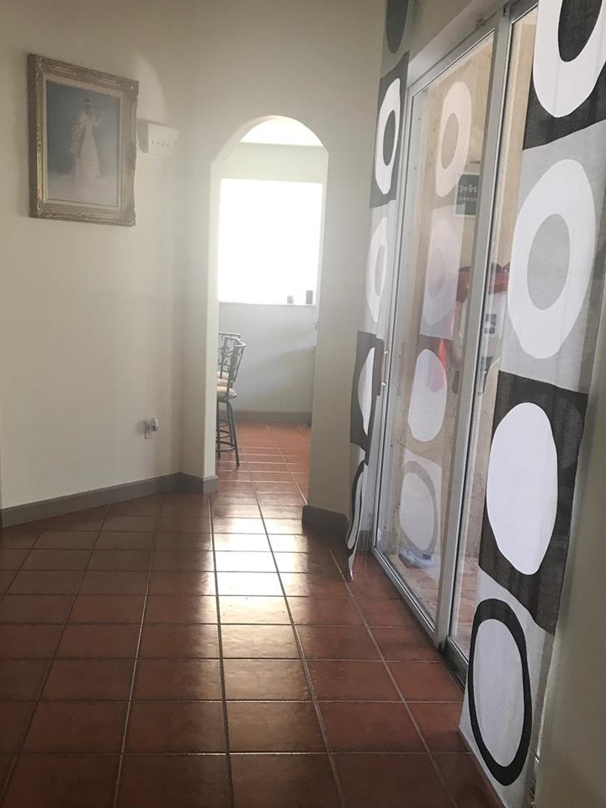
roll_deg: -3.3
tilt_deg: -13.3
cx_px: 242
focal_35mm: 35
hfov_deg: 40.5
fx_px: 817
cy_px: 489
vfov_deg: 52.2
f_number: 1.8
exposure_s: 1/17
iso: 40
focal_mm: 3.99
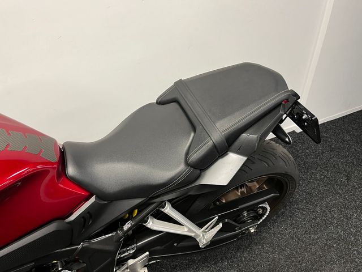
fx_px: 272
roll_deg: +5.9
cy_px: 136
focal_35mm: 26
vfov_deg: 53.1
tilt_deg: -40.3
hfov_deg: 67.3
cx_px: 181
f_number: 1.6
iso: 125
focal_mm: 5.1
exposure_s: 1/50
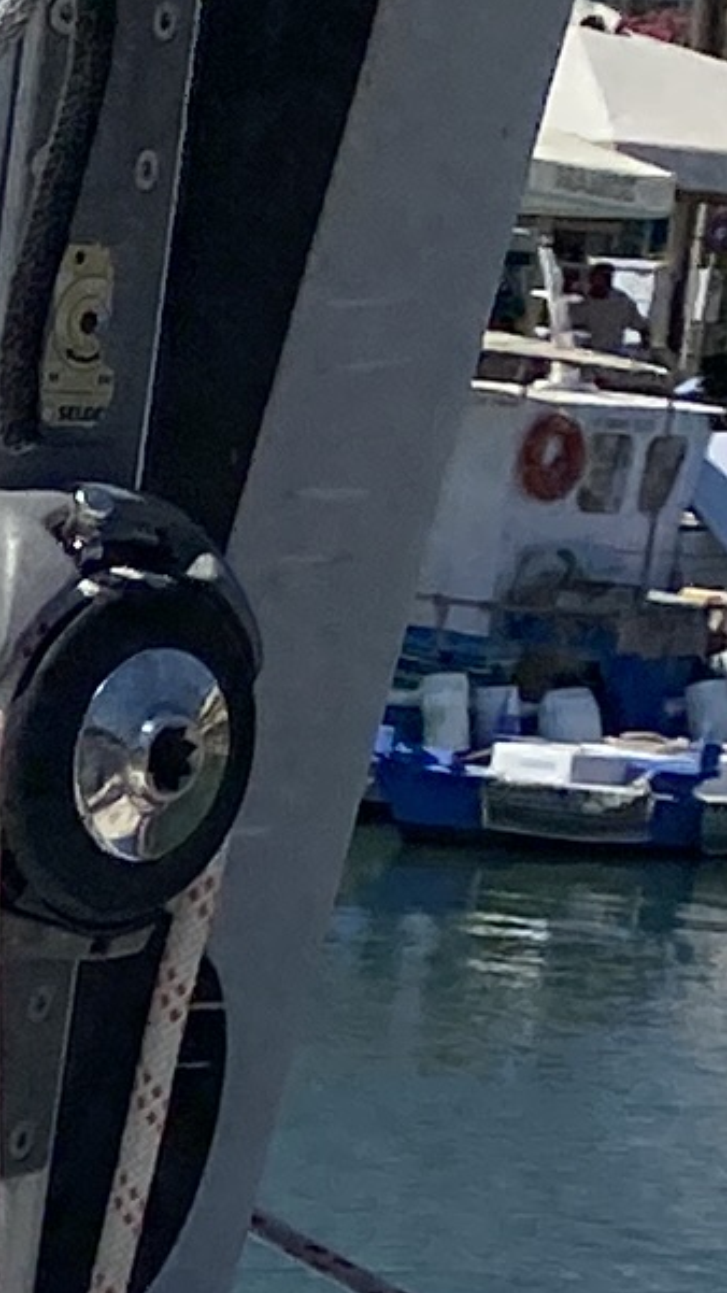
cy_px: 1728
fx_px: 6512
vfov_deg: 11.0
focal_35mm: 190
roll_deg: -4.0
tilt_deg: -14.1
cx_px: -1439
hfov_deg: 5.9
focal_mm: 4.25
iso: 32
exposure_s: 1/9615
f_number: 1.8
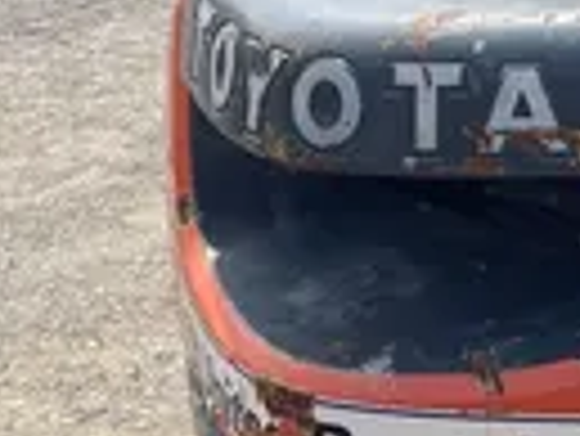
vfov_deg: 12.7
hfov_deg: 15.3
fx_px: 1862
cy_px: -209
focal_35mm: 111
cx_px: 1039
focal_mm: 5.1
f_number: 1.6
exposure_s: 1/1748
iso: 50
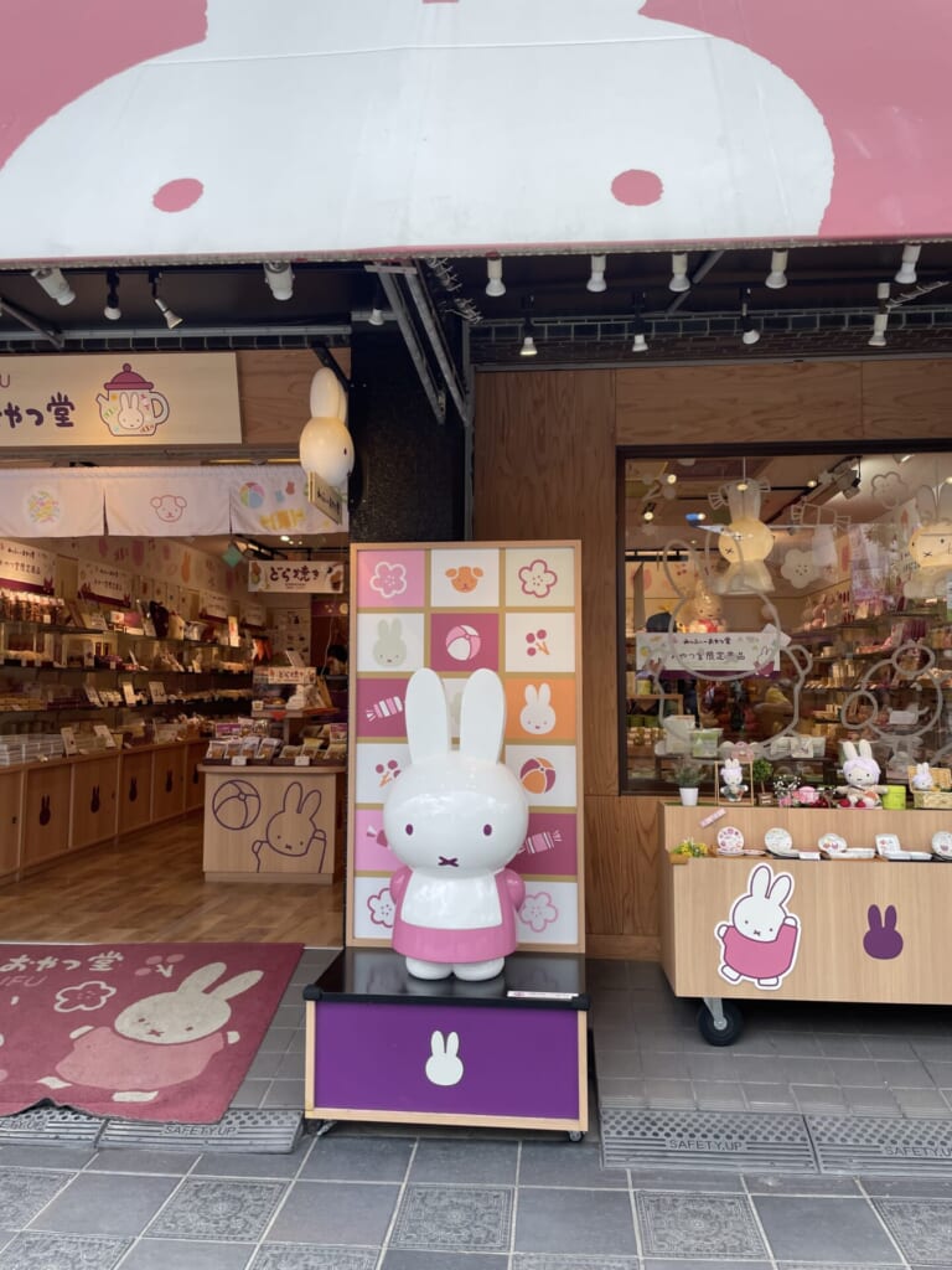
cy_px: 635
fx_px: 953
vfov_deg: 67.3
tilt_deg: +3.7
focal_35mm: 26
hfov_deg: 53.1
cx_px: 476
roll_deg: +1.8
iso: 32
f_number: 1.6
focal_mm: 4.2
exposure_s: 1/861
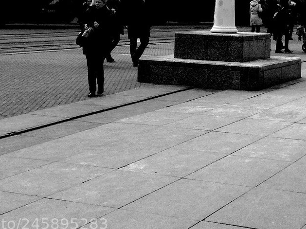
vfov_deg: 16.9
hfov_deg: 23.0
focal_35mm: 84
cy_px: -30
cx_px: 242
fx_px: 742
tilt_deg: +3.1
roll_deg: -2.3
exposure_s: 1/1748
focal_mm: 4.12
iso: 50
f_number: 2.4
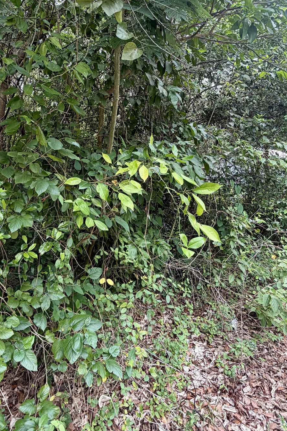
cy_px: 162
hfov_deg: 50.8
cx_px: 109
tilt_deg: +6.0
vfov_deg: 70.4
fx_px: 299
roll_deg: +0.9
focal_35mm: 25
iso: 64
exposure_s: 1/121
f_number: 2.2
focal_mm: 2.22
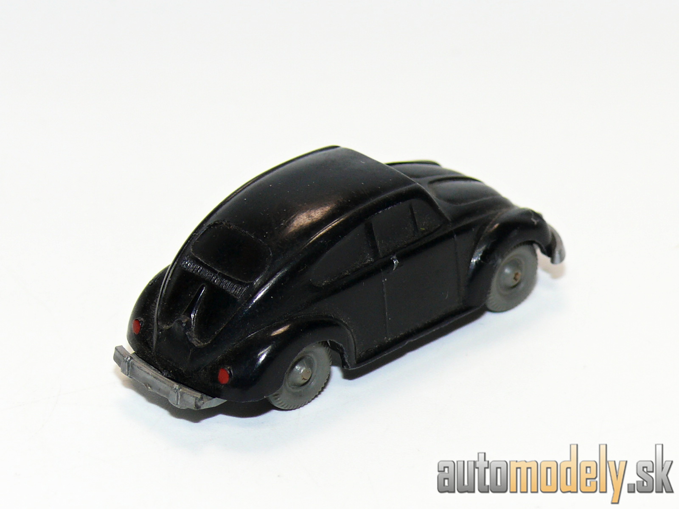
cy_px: 254
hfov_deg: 12.6
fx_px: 3080
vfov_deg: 9.5
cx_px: 340
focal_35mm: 157
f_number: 4
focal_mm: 18.6
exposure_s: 1/30
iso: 100
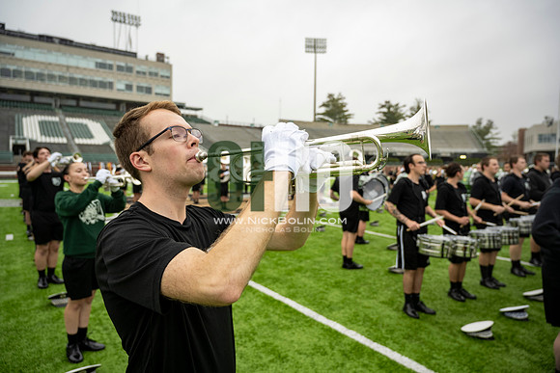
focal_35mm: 24
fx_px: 373
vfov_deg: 53.2
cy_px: 186
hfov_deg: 73.7
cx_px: 280
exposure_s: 1/200
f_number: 4
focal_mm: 24
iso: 320
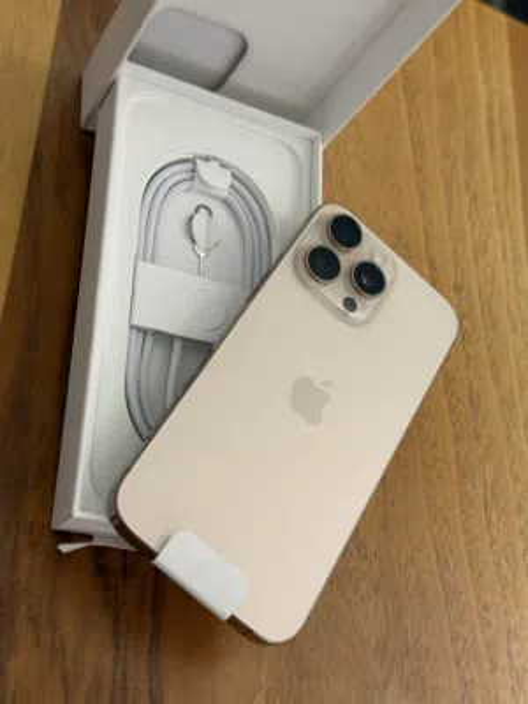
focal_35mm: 48
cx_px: 264
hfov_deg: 30.3
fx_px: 976
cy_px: 352
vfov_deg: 39.7
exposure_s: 1/49
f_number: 1.78
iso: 125
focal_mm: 6.76
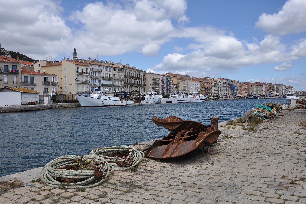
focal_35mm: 30
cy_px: 102
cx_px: 153
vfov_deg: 43.5
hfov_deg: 62.0
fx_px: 255
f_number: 9.5
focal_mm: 20
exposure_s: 1/500
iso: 200
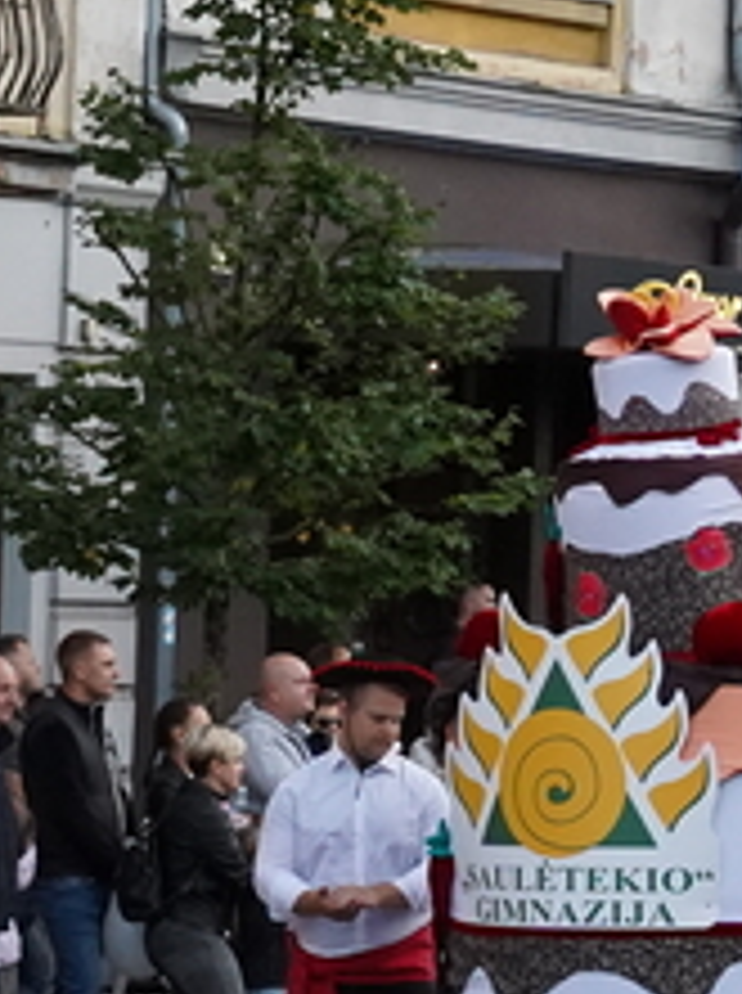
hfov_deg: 7.2
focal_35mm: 205
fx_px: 5876
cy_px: 612
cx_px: 798
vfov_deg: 9.7
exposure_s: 1/2000
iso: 4000
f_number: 4.5
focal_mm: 38
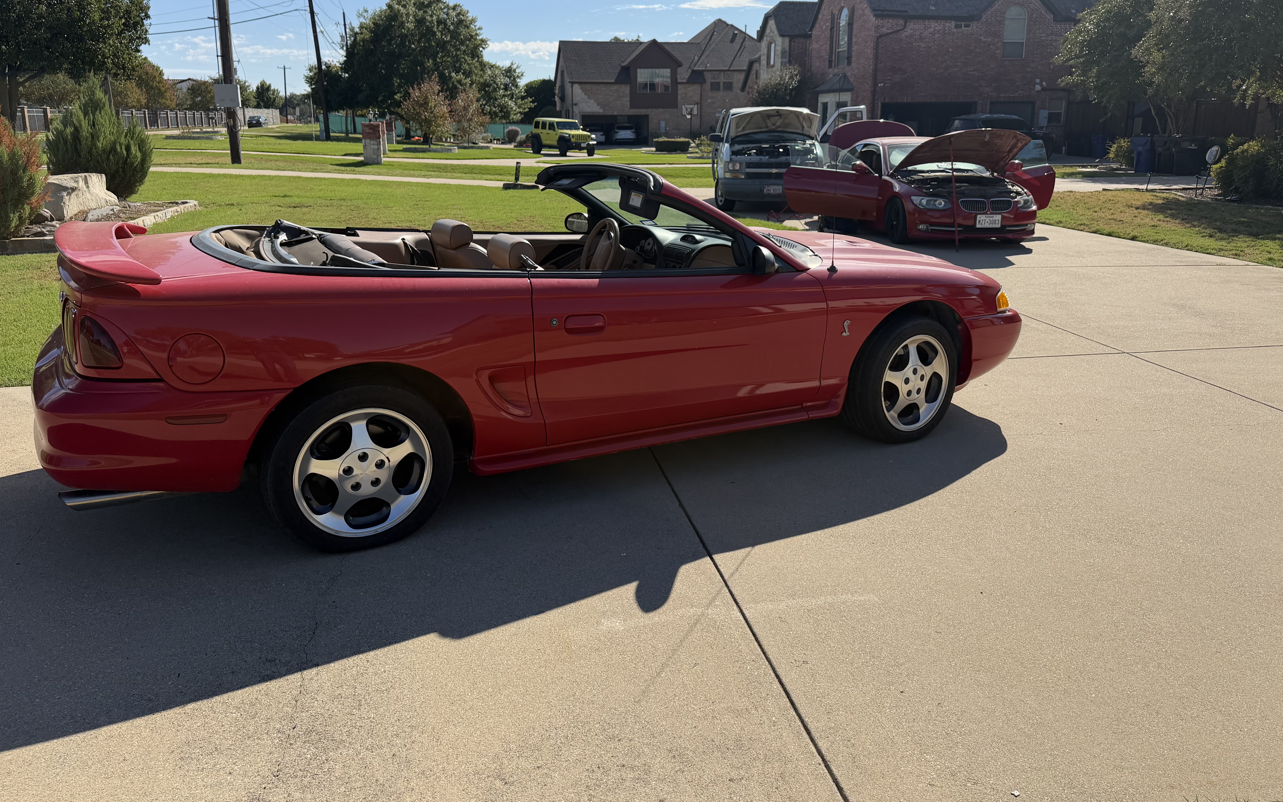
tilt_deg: -11.3
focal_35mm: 26
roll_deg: +1.9
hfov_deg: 70.4
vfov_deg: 47.4
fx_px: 909
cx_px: 630
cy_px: 338
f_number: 1.78
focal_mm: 6.76
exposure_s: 1/5714
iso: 100
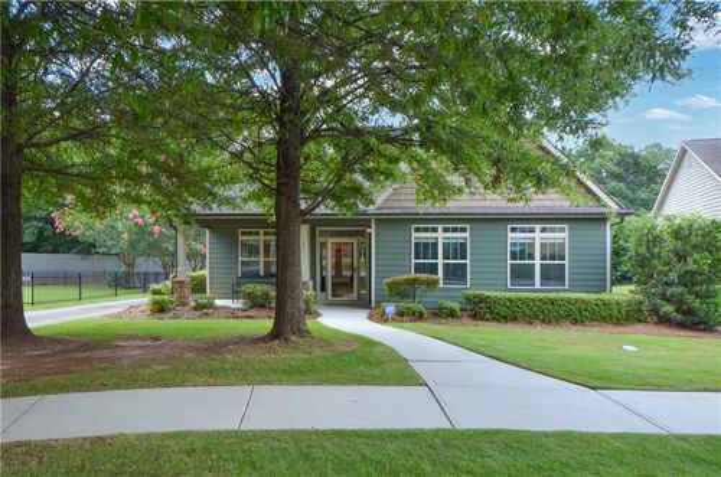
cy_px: 238
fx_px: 420
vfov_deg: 59.3
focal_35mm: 21
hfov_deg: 81.3
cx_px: 360
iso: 200
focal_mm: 14
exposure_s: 1/125
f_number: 5.6
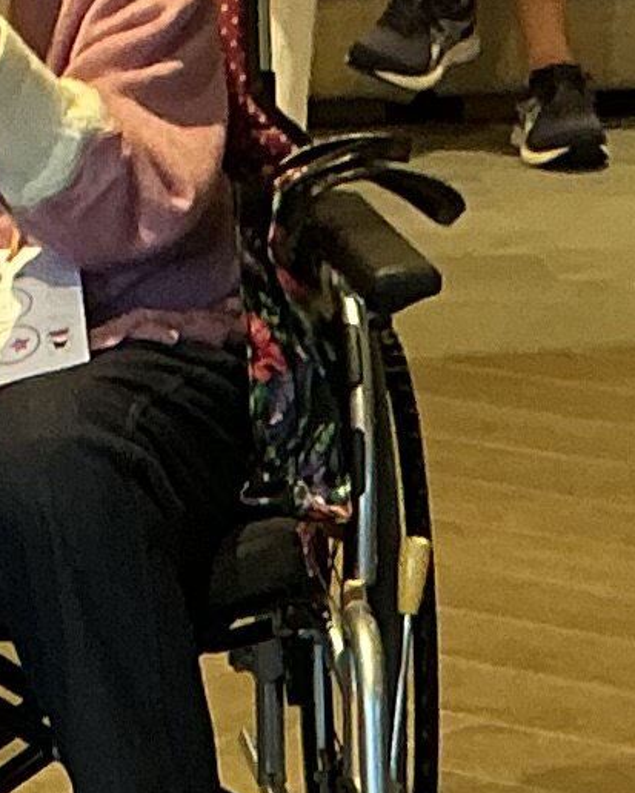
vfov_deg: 8.5
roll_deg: +1.0
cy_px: 1360
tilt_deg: -22.3
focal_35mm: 221
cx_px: 160
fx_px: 5190
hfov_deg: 7.0
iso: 80
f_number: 1.8
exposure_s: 1/50
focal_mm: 3
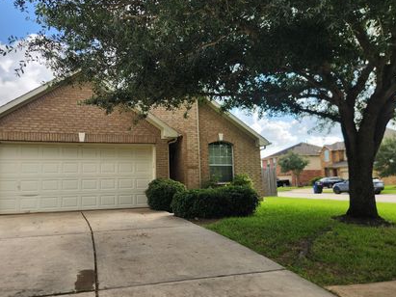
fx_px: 320
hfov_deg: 63.0
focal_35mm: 28
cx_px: 163
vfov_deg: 49.7
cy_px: 154
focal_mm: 5.4
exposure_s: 1/841
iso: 20
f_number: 1.8
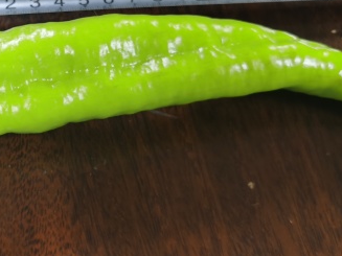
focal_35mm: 66
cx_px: 33
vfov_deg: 22.1
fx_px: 652
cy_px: 83
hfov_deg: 28.3
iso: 100
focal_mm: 5.56
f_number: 1.6
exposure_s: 1/50
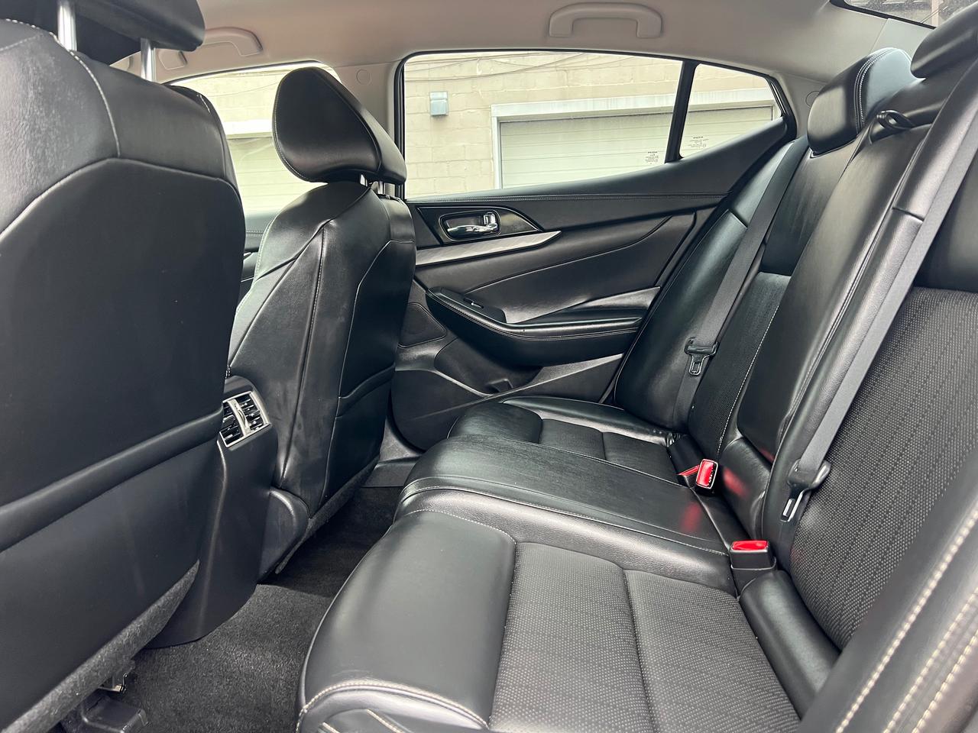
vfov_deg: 53.1
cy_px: 366
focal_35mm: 26
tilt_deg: -7.8
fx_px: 735
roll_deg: +3.2
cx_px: 489
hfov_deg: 67.3
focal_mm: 5.7
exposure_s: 1/60
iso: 160
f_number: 1.5
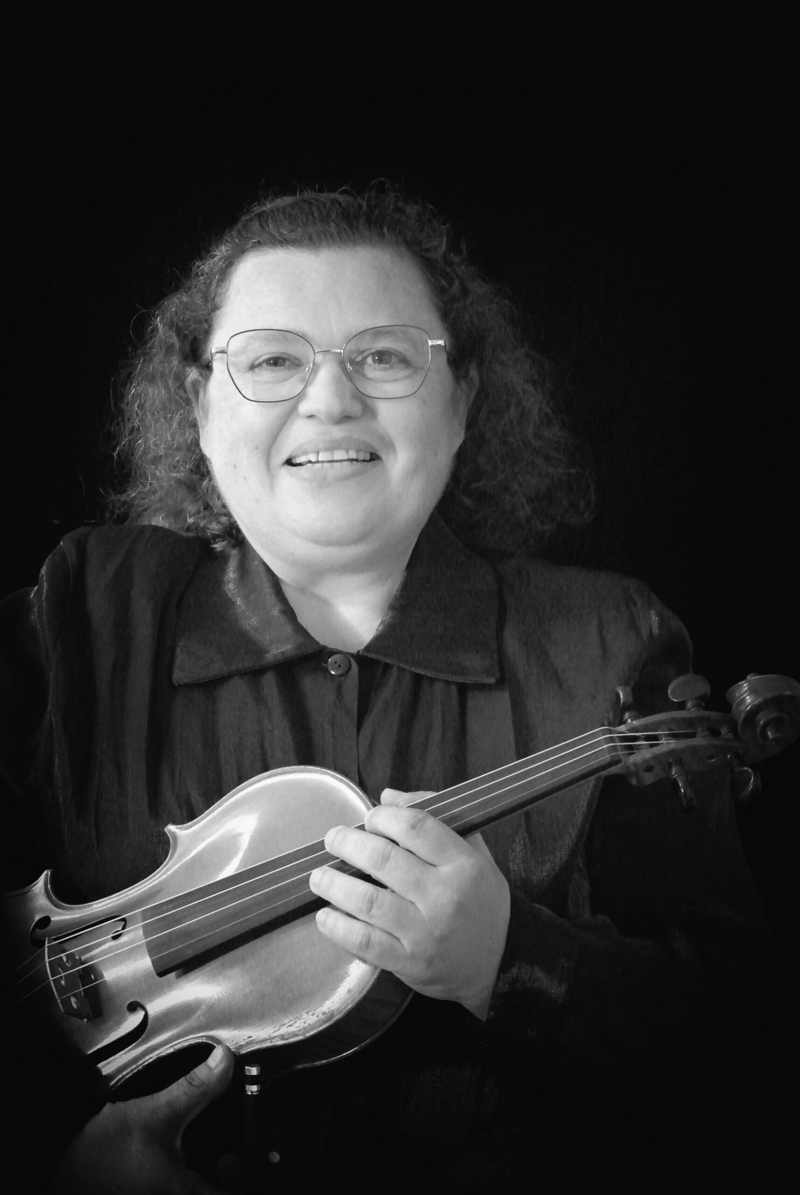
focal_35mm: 81
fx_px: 2692
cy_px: 598
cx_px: 400
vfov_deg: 25.0
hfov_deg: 16.9
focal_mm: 30
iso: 6400
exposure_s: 1/80
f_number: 3.8
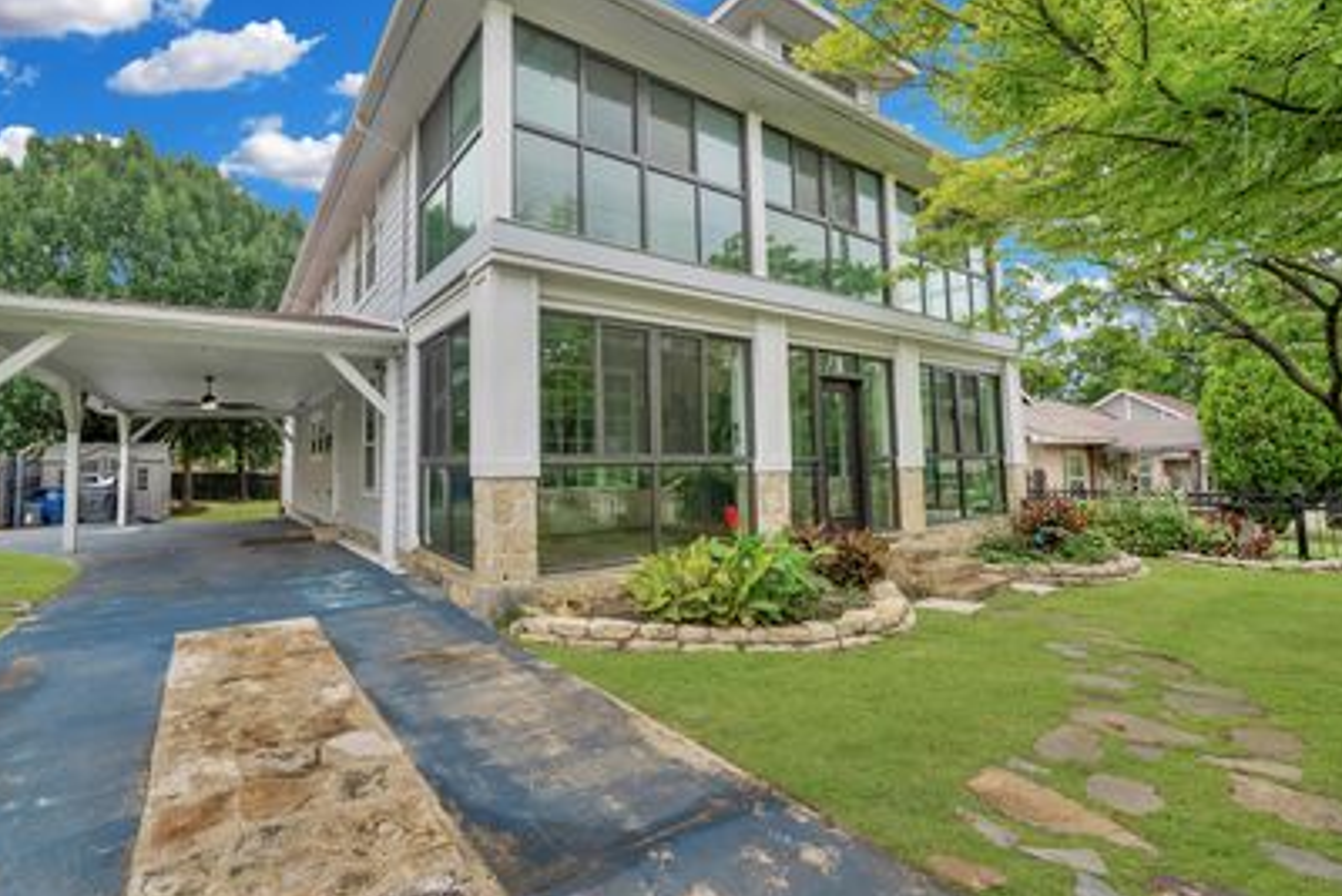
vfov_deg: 77.3
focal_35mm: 15
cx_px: 584
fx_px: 559
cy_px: 416
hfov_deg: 99.8
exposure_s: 1/125
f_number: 9
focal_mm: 12
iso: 500
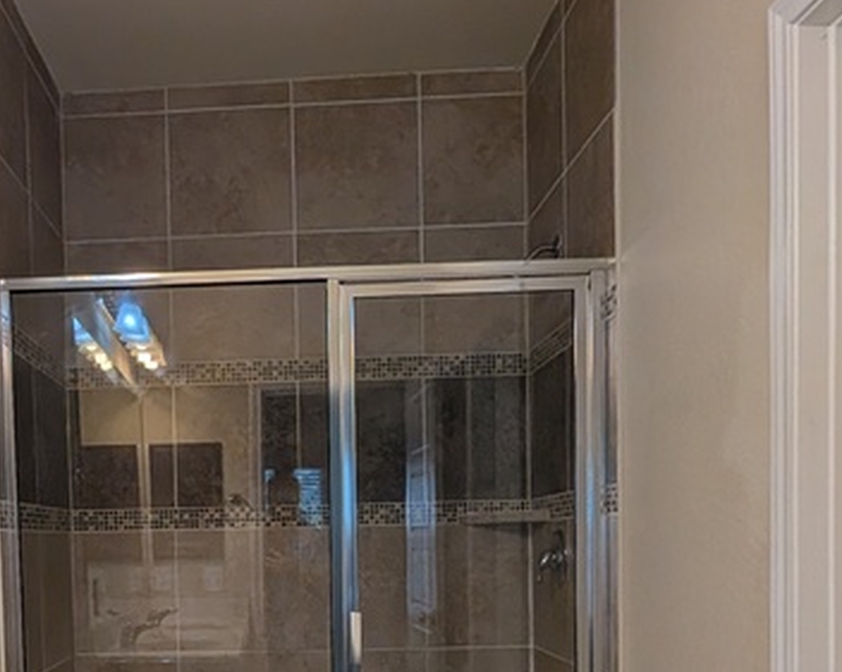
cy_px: 576
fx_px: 896
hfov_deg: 48.6
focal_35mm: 36
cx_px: 221
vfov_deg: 38.8
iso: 58
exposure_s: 1/305
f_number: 1.7
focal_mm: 2.02
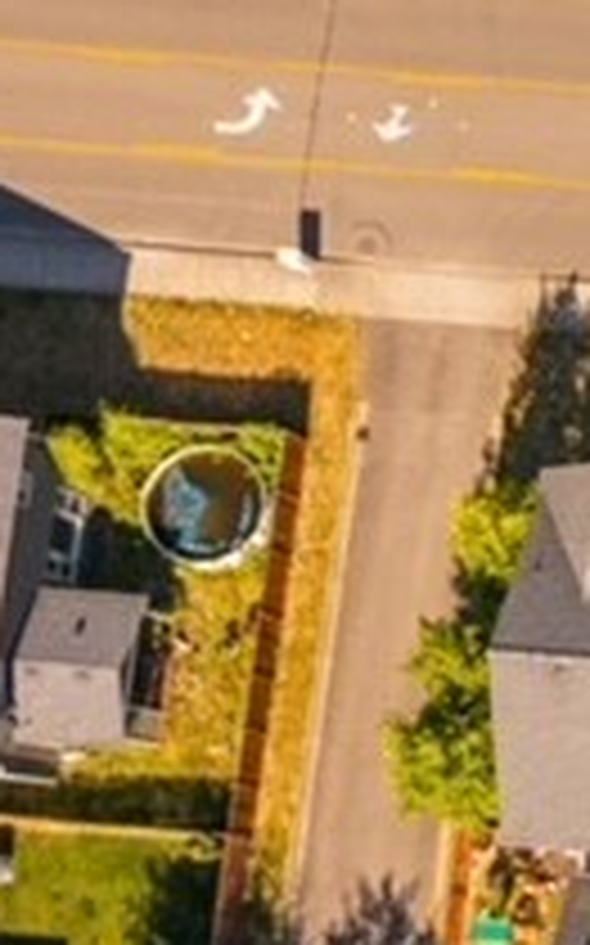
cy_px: 706
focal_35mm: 87
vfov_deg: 23.6
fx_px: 2241
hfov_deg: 12.0
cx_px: 1419
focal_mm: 10.26
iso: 100
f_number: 4.5
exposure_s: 1/200
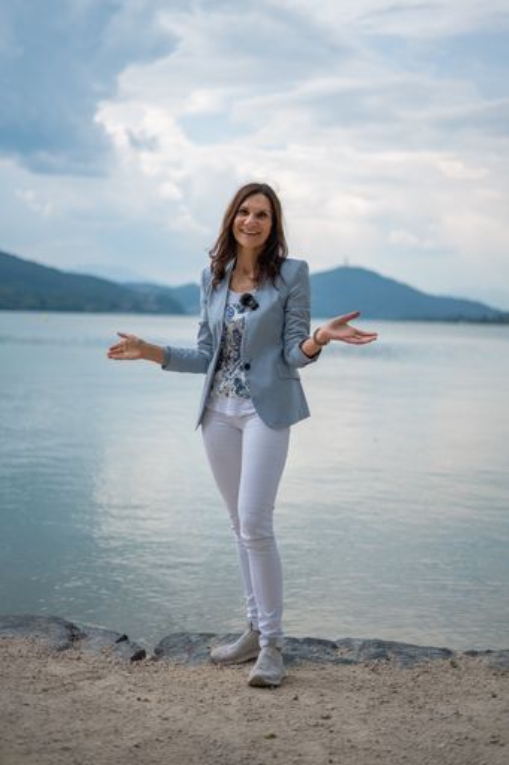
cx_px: 254
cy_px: 382
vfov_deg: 39.6
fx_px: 1061
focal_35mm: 50
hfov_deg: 27.0
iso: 80
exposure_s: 1/2000
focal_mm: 50
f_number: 1.8
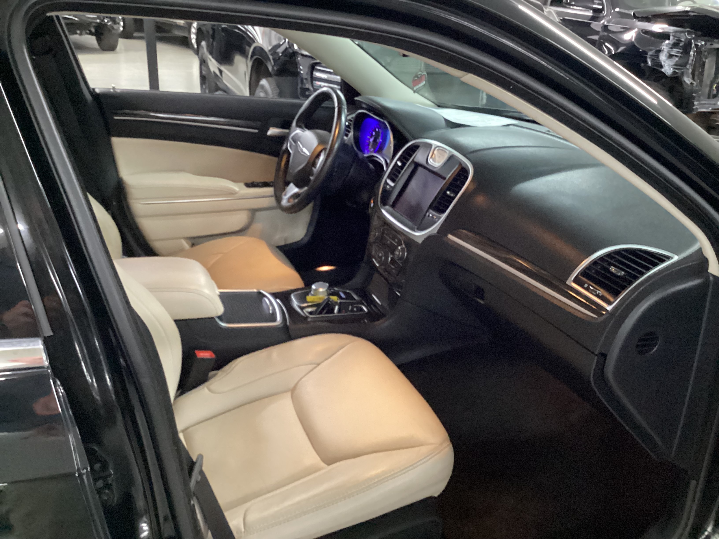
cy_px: 270
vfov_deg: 45.4
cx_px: 360
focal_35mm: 31
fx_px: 644
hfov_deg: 58.4
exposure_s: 1/30
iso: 640
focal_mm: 3.3
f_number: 2.4
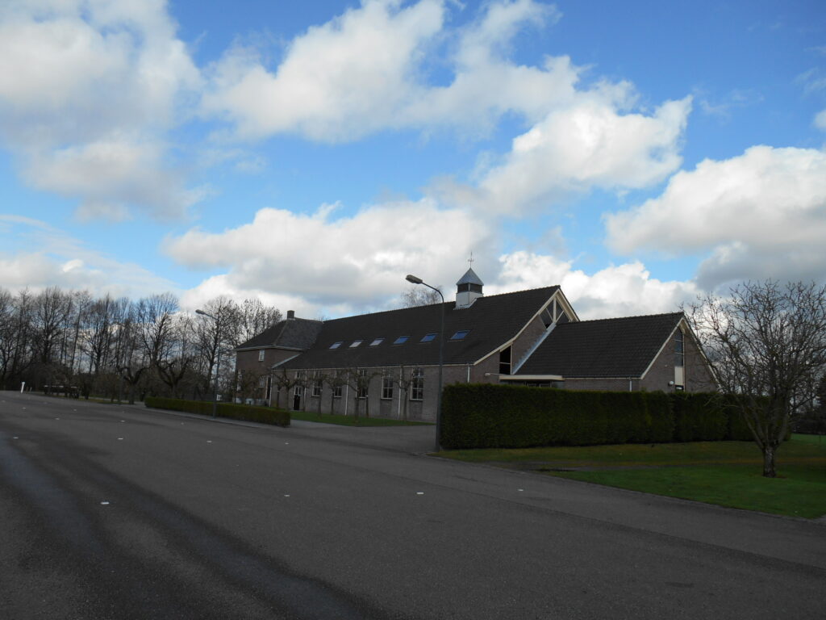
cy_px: 310
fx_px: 620
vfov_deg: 53.1
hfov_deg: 67.3
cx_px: 413
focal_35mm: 26
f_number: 3.4
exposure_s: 1/1000
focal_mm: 4.7
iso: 80
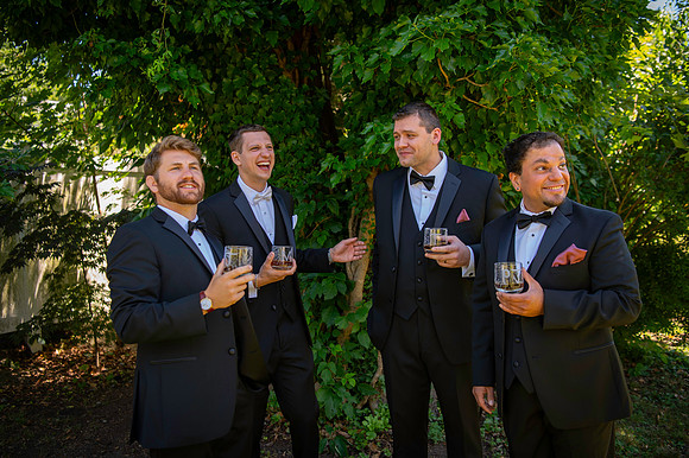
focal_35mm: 31
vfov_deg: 42.3
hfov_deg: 60.3
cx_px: 344
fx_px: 593
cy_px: 229
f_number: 2.8
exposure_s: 1/125
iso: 100
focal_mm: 31
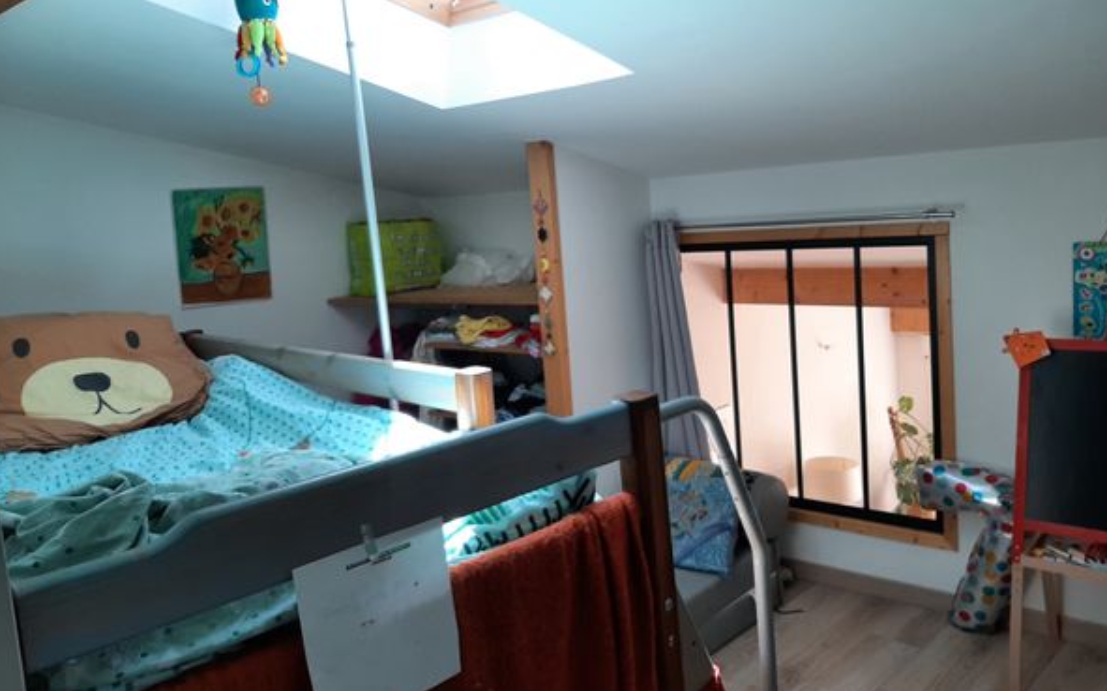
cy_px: 298
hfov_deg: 66.5
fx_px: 845
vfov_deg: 44.4
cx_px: 553
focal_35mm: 28
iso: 50
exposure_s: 1/120
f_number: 1.7
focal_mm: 3.93
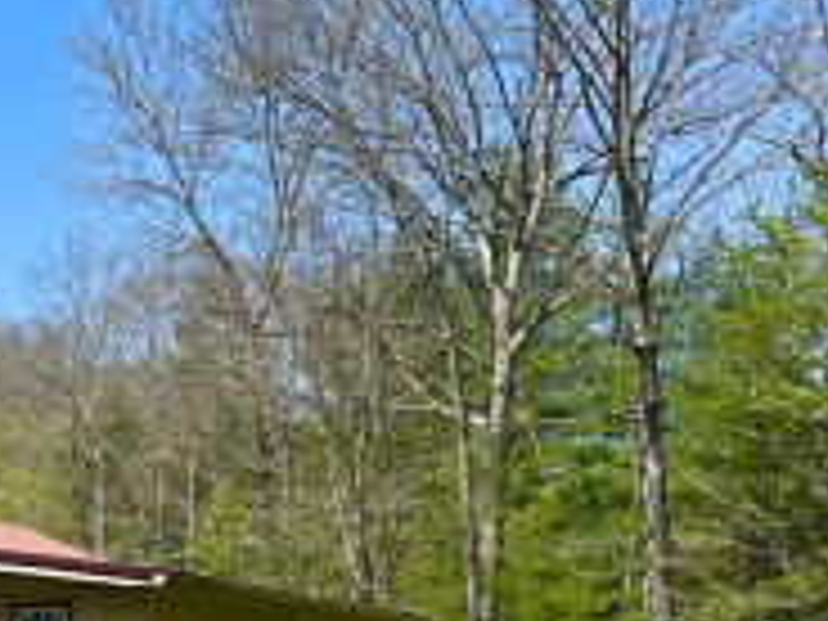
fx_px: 2081
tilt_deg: +2.2
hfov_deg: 20.5
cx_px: -263
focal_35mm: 87
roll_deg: -0.7
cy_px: 657
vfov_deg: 16.5
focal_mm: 6.86
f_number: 1.78
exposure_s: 1/2882
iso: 80
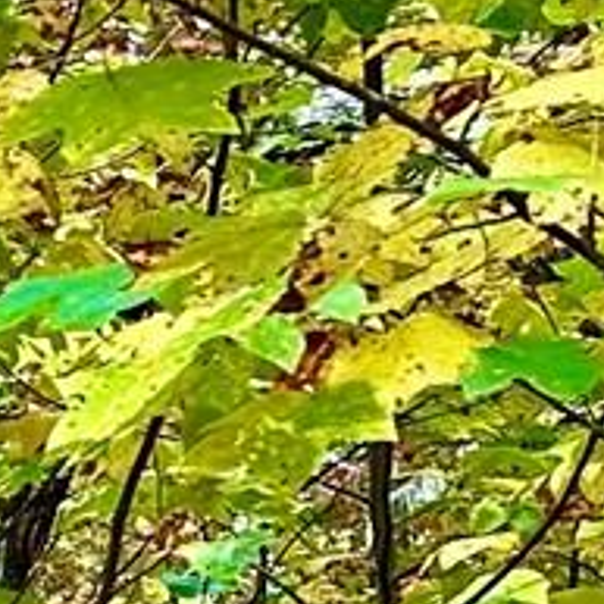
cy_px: 842
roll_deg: +2.3
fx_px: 4442
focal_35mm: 225
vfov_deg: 7.7
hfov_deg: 6.3
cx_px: -1843
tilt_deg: +5.1
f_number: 1.78
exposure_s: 1/341
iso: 80
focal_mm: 6.86
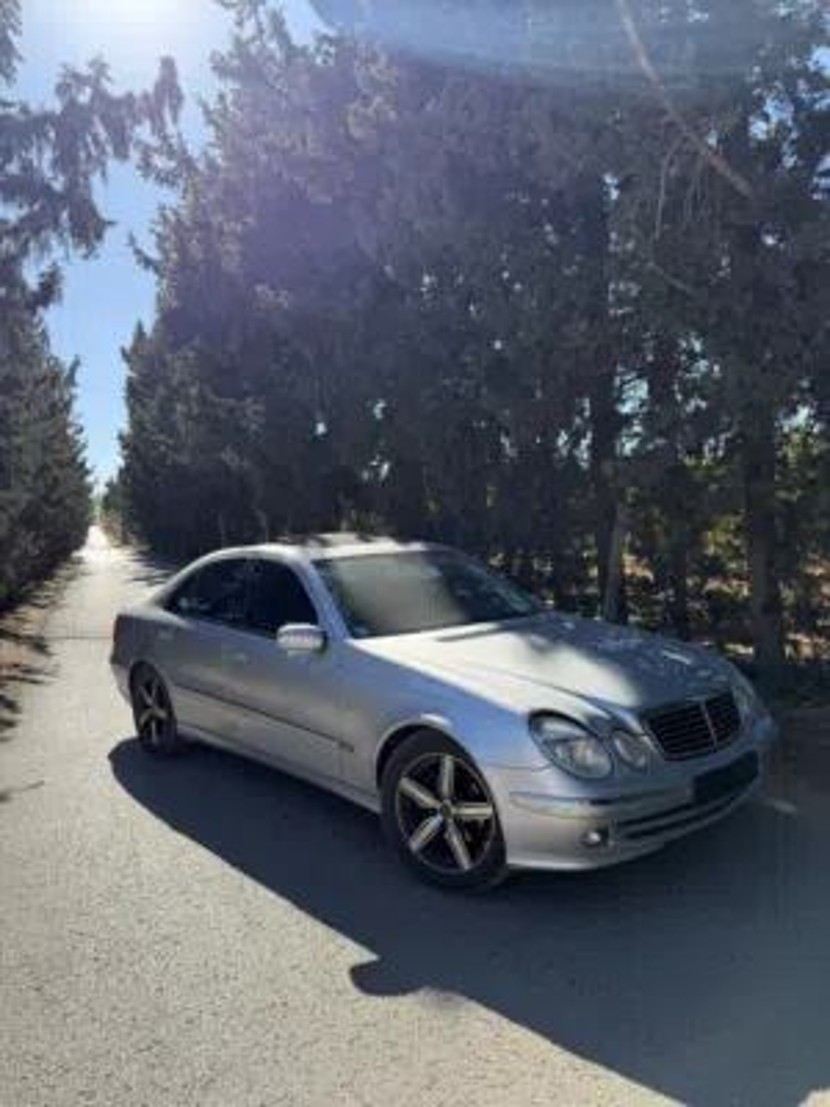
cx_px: 415
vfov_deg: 71.6
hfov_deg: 56.8
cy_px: 554
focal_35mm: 24
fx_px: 767
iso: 100
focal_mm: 6.76
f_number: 1.78
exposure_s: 1/3279
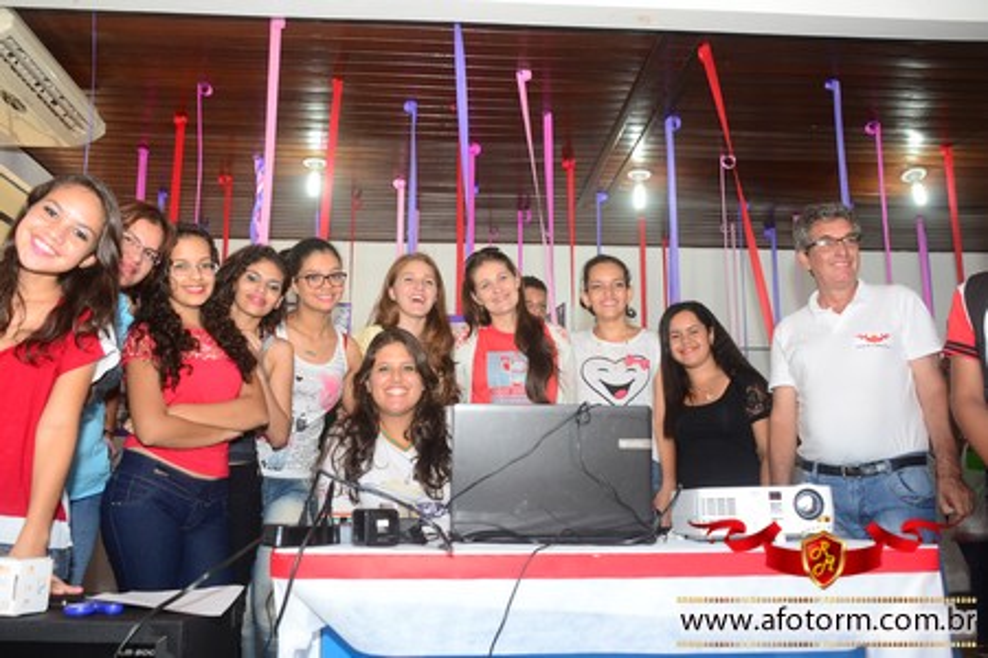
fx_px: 823
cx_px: 494
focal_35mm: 30
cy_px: 329
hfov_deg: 61.9
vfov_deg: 43.6
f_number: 5.6
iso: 800
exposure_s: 1/80
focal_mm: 20
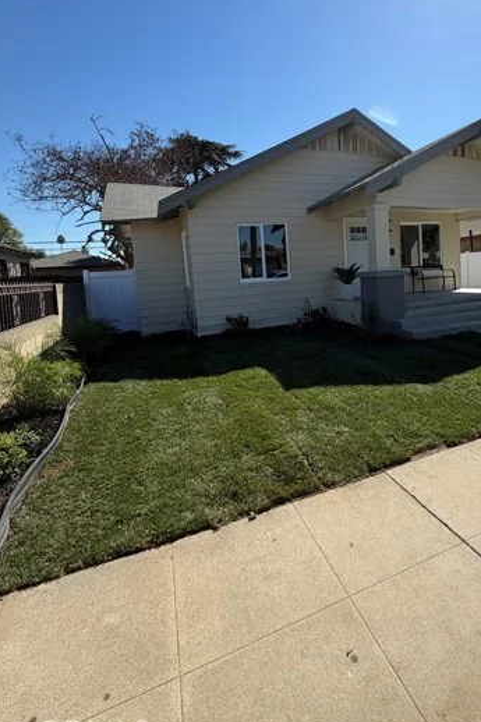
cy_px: 307
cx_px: 304
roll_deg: +2.0
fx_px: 361
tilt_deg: -4.9
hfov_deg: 66.2
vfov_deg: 89.4
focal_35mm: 18
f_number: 2.2
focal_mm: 2.22
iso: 20
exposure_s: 1/914
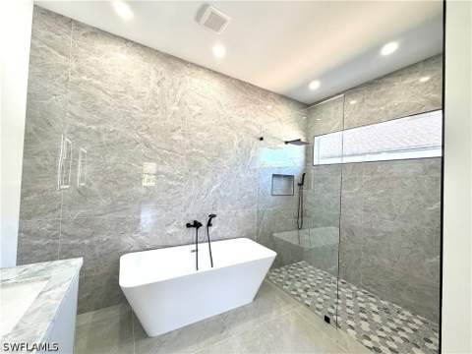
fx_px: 191
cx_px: 236
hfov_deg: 102.1
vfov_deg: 85.7
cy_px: 177
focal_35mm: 14
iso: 160
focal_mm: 2.22
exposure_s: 1/120
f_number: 2.2
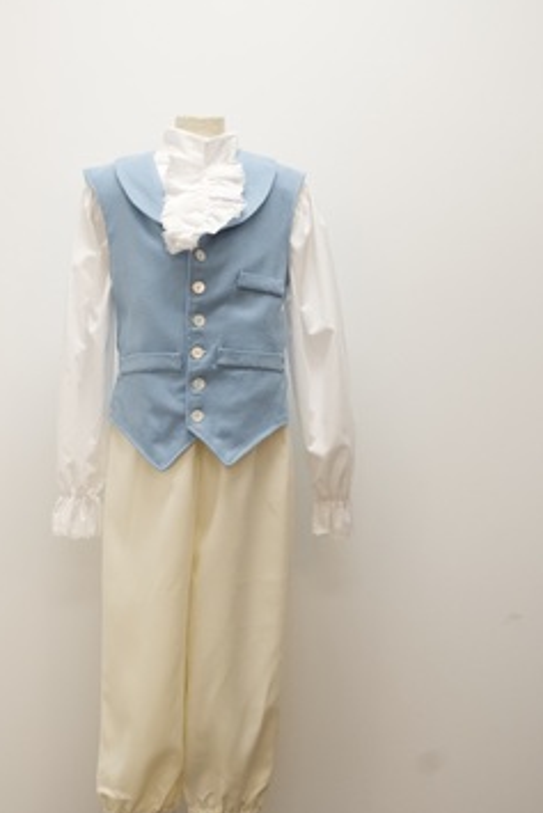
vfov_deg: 35.0
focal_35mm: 57
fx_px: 1288
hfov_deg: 23.8
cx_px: 220
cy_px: 410
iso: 1600
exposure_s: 1/100
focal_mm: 30
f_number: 6.3
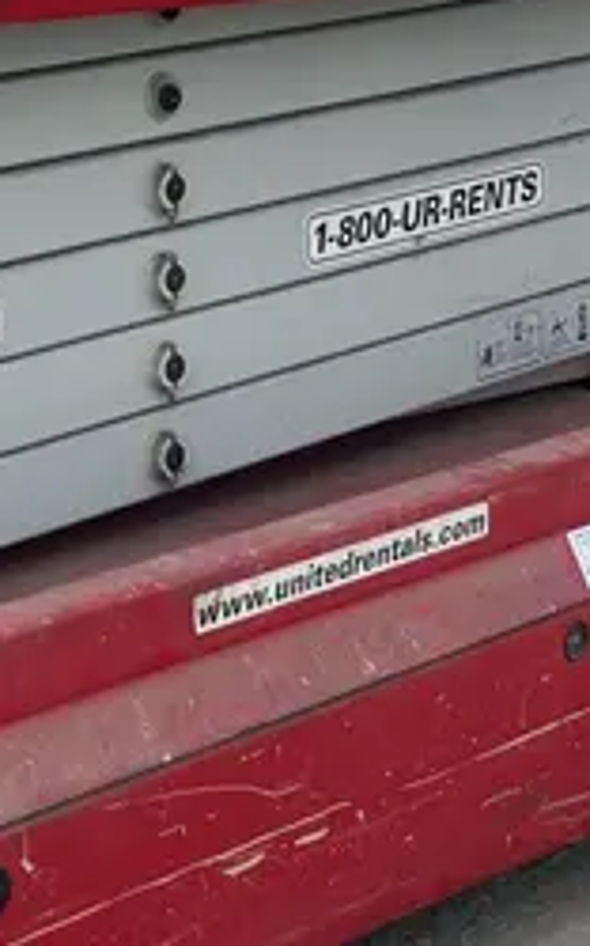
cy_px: 2
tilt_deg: -0.1
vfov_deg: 22.9
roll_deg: -0.9
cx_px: -132
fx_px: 2241
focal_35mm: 87
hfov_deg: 14.5
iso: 32
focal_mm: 3.99
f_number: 1.8
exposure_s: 1/1869
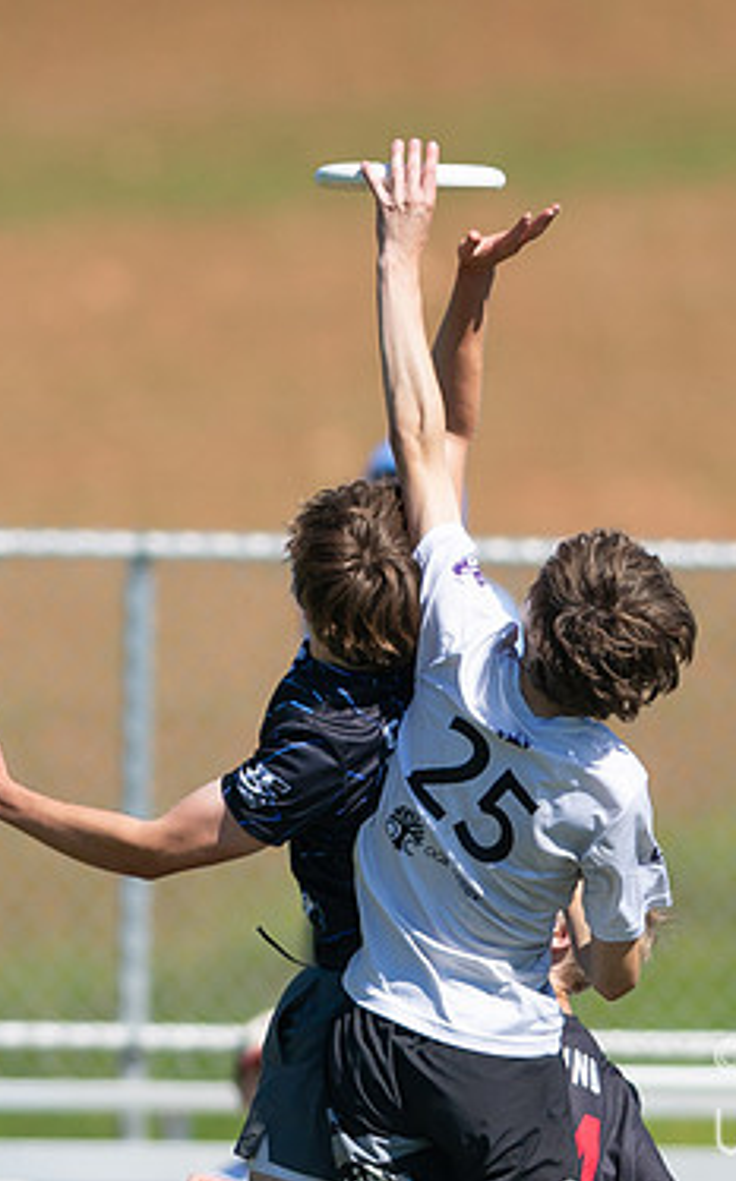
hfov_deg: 1.2
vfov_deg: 1.9
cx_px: 114
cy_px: 572
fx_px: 35192
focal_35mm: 1094
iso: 100
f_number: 2.8
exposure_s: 1/4000
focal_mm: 300
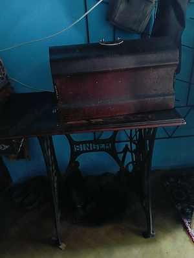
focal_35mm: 27
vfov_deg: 65.2
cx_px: 97
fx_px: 201
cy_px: 129
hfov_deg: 51.5
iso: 1250
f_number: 1.8
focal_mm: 3.98
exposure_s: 1/24
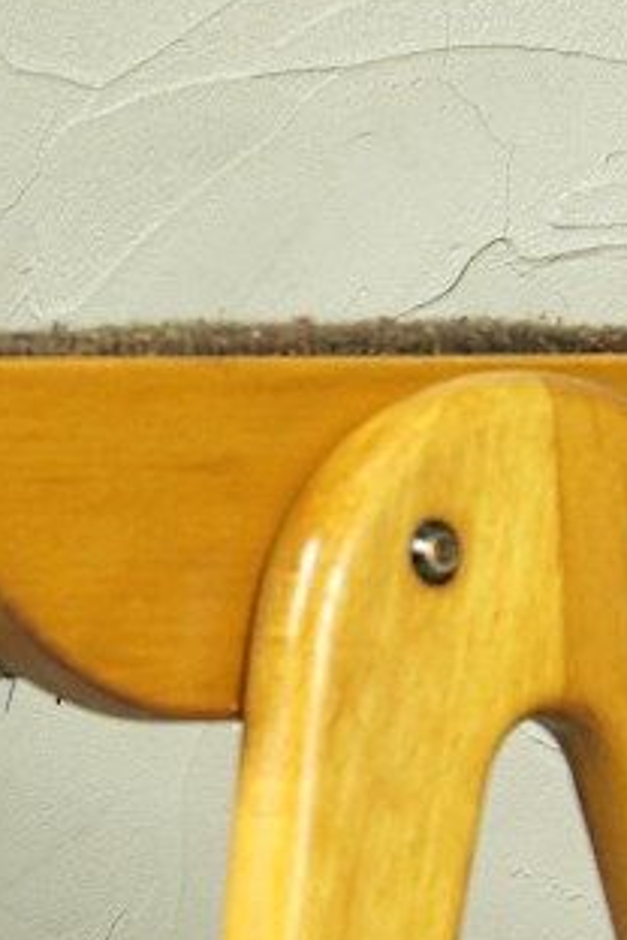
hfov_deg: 8.1
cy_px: 648
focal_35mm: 169
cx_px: -9
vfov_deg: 12.1
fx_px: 4415
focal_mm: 28
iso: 400
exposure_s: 1/30
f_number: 5.6
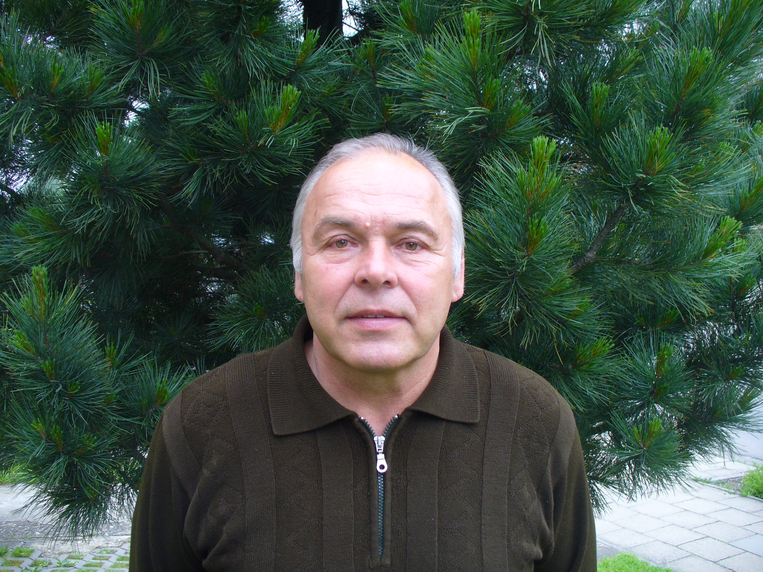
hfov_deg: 50.1
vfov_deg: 38.7
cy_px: 286
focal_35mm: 37
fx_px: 816
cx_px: 382
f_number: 2.8
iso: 100
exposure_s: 1/40
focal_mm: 6.1
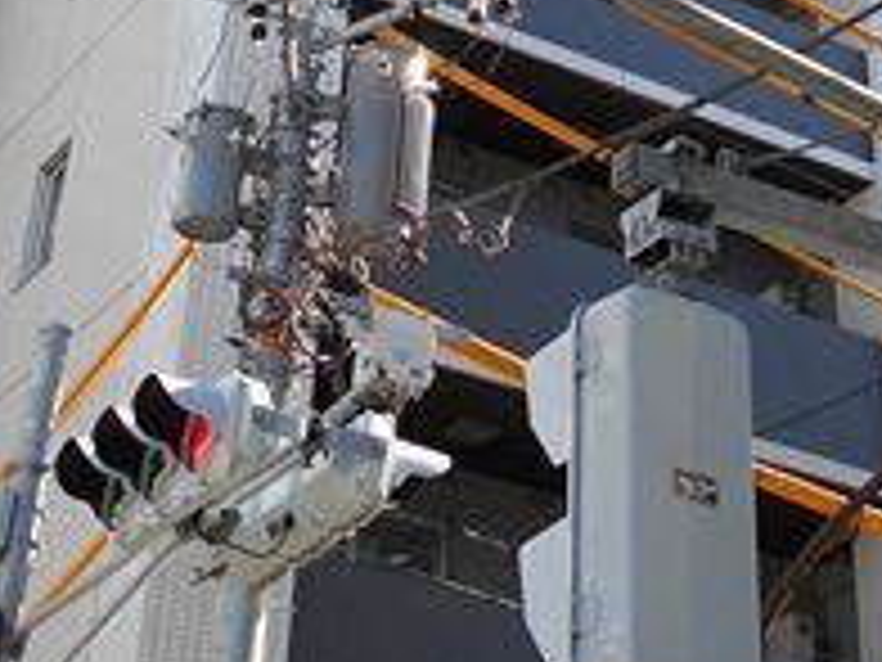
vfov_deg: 15.8
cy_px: -360
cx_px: 572
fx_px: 2166
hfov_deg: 22.9
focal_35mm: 85
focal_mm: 4.6
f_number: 3.2
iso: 80
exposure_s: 1/320
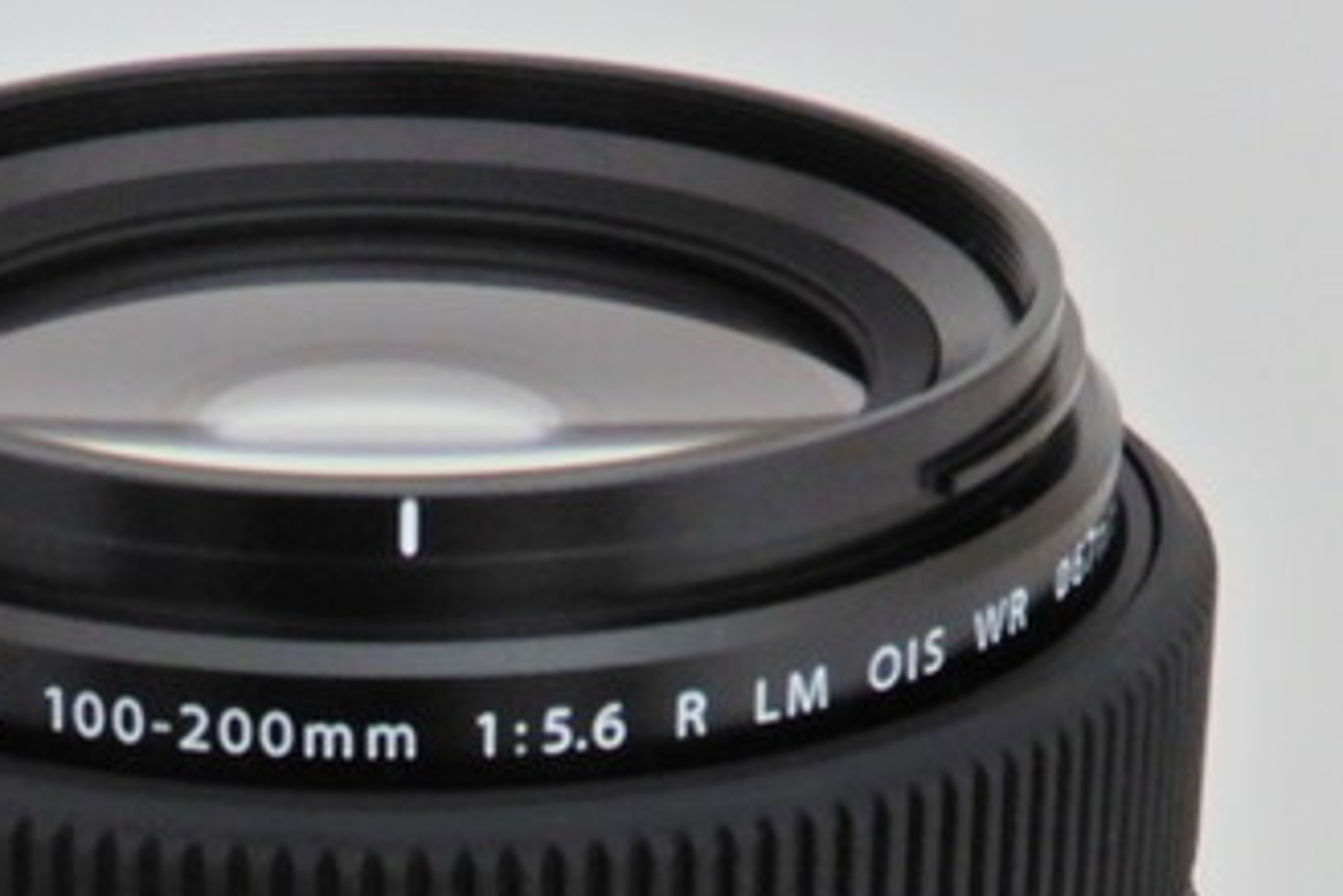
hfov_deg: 12.0
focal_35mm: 171
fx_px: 6382
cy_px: 1763
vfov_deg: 7.7
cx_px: 401
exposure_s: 1/30
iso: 180
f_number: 4
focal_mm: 8
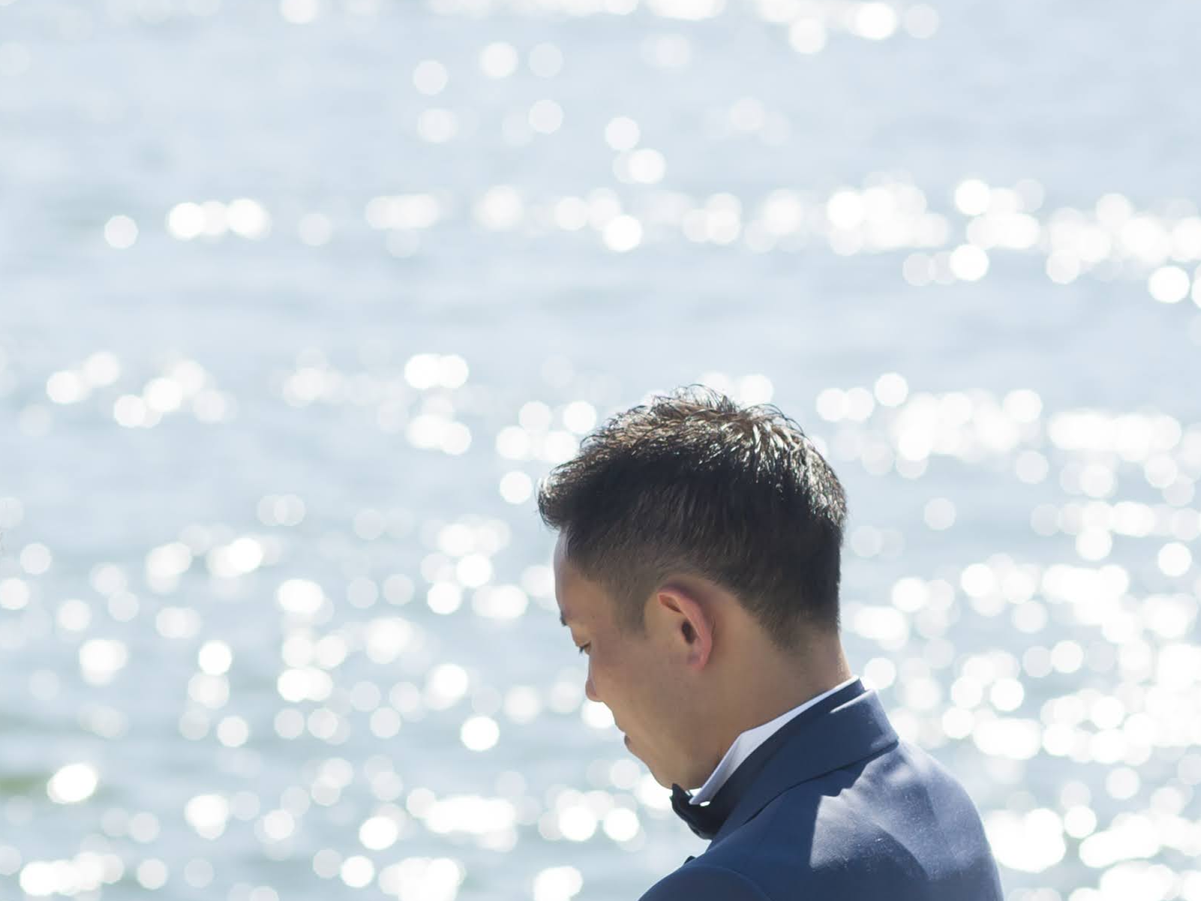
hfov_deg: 9.1
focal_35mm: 217
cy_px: 834
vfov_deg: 6.8
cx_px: 256
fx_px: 7529
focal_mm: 85
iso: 200
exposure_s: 1/2500
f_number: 3.5
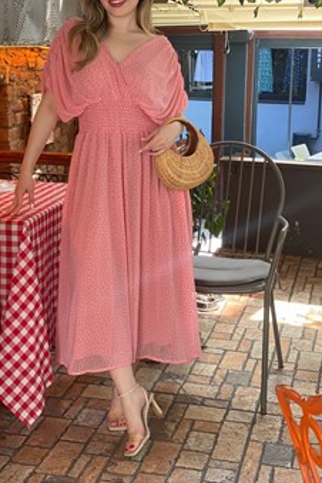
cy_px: 193
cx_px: 135
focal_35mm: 66
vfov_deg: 30.4
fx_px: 885
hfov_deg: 20.6
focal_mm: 6
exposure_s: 1/100
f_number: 2
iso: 80
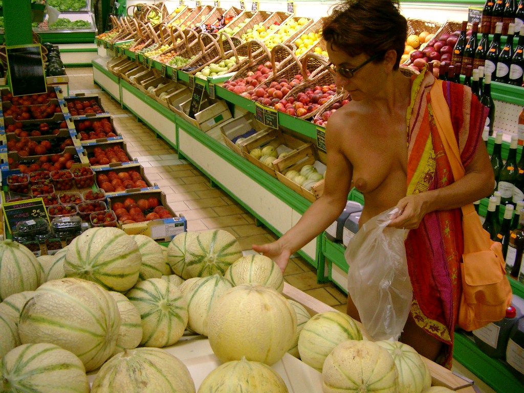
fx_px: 560
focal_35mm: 37
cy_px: 196
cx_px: 262
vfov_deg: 38.7
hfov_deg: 50.1
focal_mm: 7.6
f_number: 2.6
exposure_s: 1/50
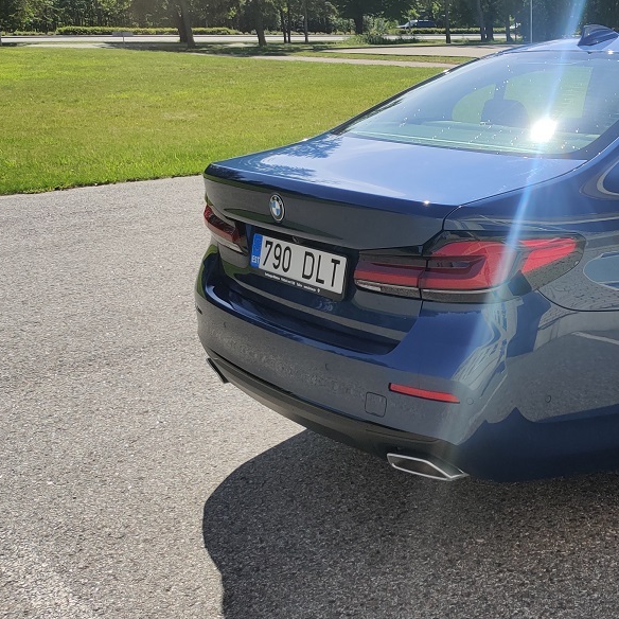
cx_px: 621
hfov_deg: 31.9
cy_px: 264
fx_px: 991
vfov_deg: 34.6
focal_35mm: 49
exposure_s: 1/3202
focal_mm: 4.75
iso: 125
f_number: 1.65
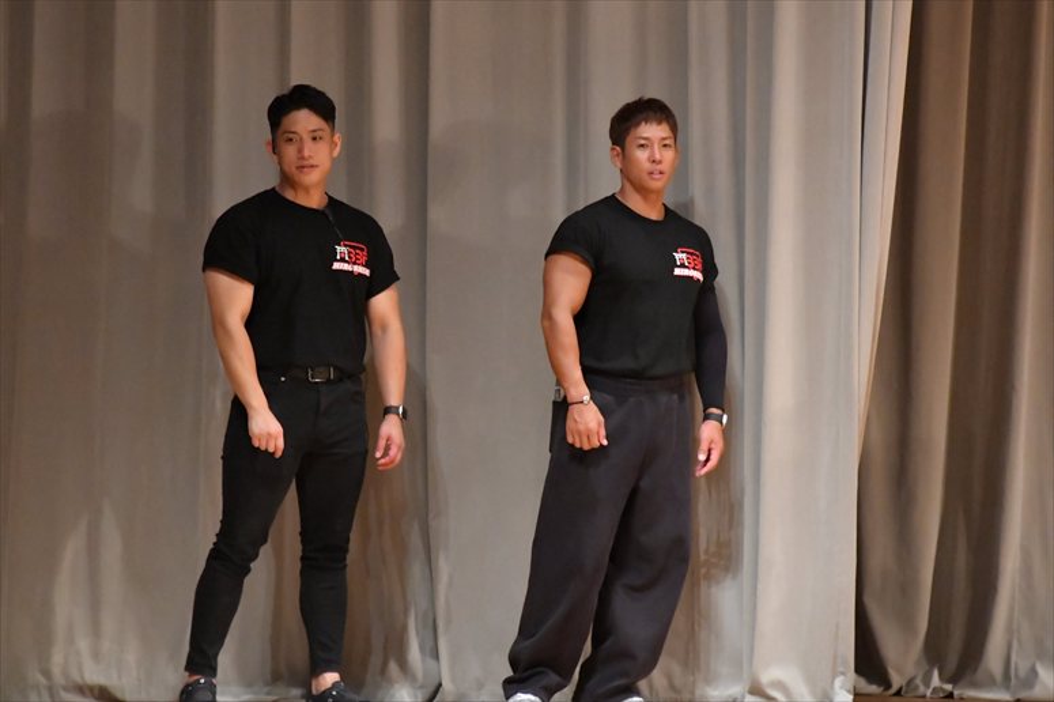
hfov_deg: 6.5
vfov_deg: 4.4
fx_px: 9218
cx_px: 527
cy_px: 351
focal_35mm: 315
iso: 11400
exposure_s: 1/400
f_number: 5.6
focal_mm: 210
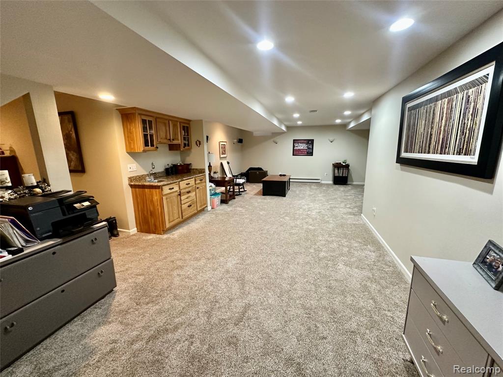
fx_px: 203
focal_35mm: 14
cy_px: 188
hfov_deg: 102.1
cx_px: 252
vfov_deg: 85.7
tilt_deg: -11.1
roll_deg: -0.3
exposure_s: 1/60
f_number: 2.2
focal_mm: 2.22
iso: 400
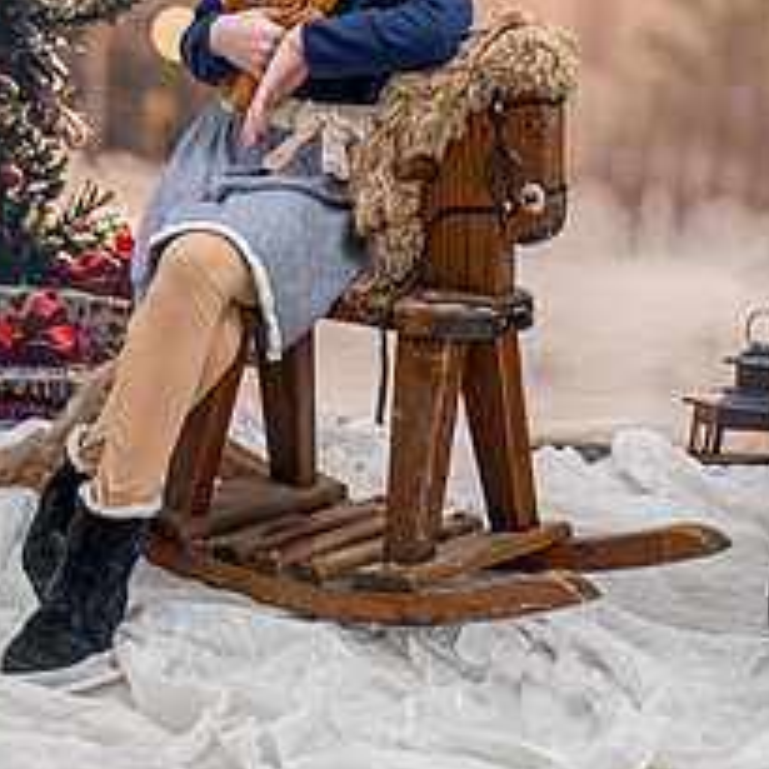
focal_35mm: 82
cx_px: 392
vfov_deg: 20.4
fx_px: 2061
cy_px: -30
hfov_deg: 21.1
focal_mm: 44
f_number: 4.5
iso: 800
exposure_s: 1/80
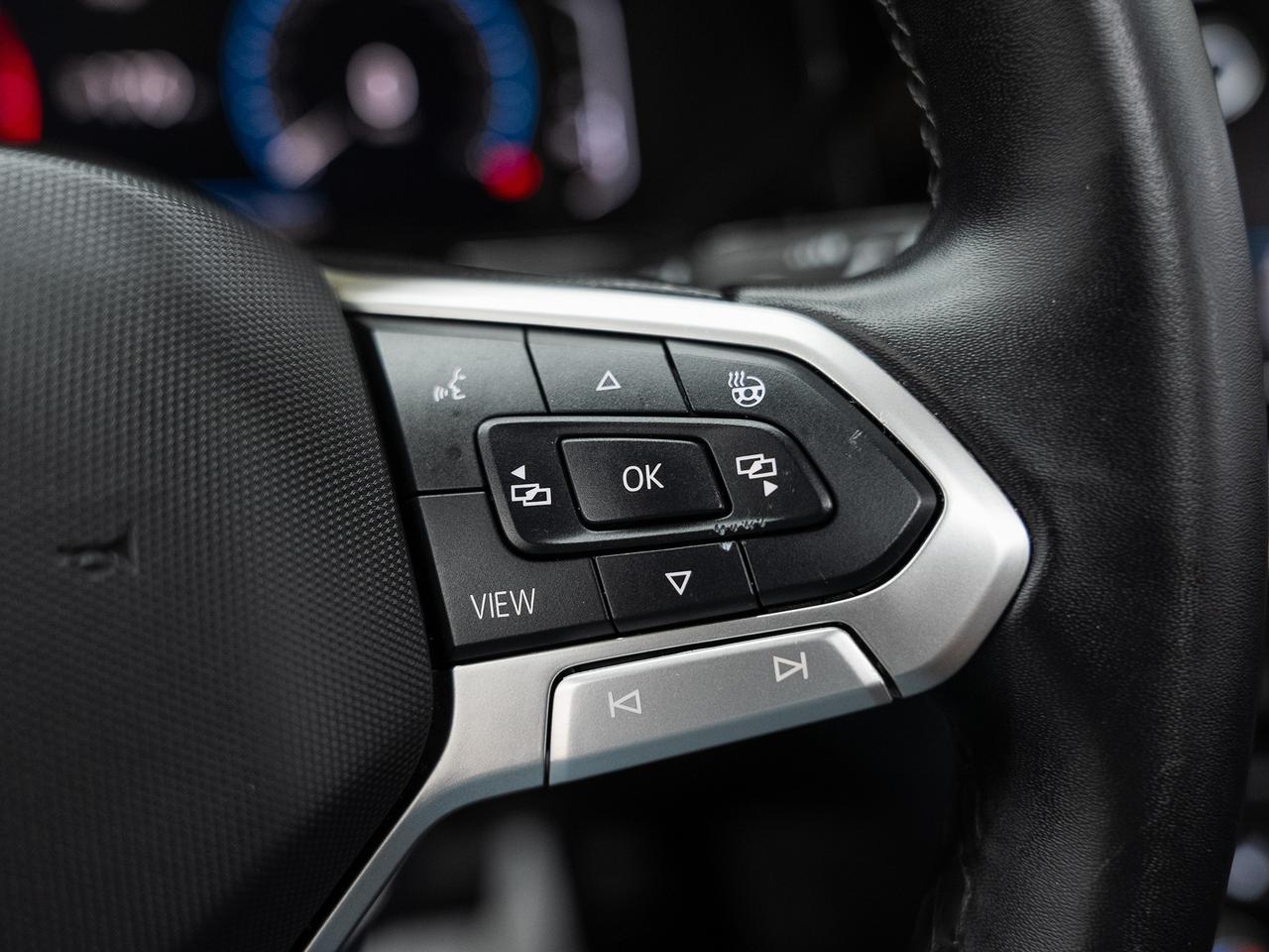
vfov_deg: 45.5
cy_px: 476
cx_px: 634
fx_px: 1134
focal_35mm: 31
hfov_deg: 58.5
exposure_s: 1/50
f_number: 3.2
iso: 1000
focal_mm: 28.6
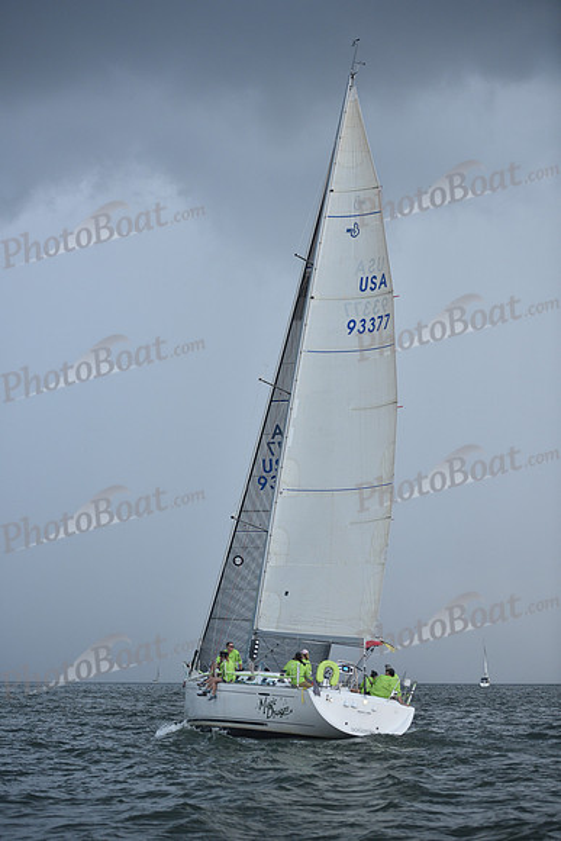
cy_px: 420
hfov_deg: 19.5
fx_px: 1635
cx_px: 280
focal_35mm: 70
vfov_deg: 28.8
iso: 400
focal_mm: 70
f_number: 3.2
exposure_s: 1/640
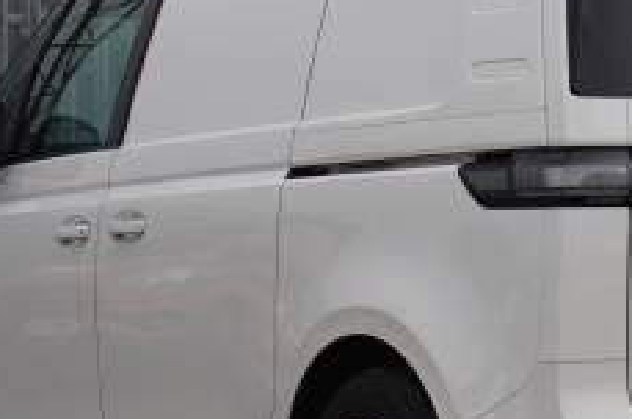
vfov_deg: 8.1
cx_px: 560
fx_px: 2945
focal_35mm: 168
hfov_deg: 12.2
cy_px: 292
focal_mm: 40
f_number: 5.6
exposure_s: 1/160
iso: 200
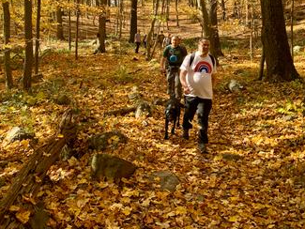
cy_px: 60
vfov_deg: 35.3
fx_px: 353
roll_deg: -3.7
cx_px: 173
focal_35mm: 40
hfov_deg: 46.7
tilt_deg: -2.6
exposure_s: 1/143
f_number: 1.8
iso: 25
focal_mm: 4.25
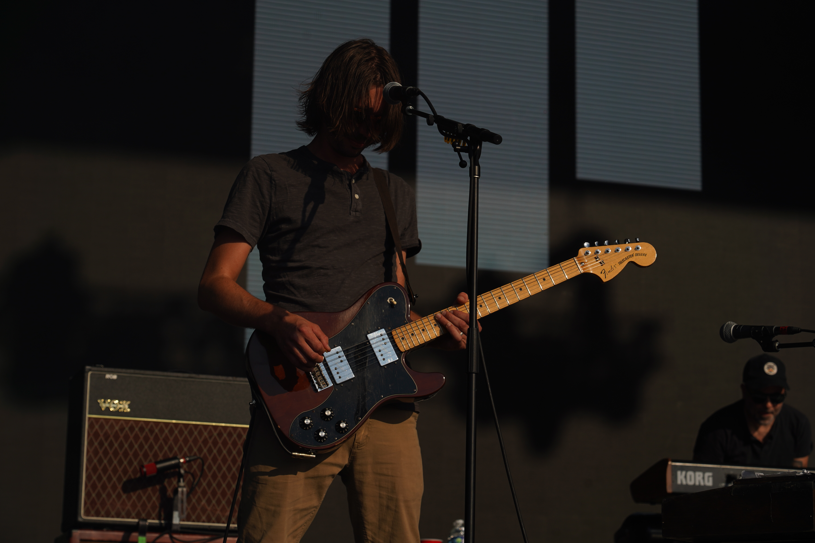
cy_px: 272
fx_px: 2377
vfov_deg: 13.0
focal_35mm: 105
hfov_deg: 19.5
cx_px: 408
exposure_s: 1/1000
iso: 100
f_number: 8
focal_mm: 105
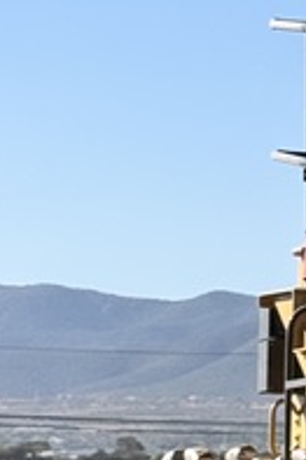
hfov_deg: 5.2
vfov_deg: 7.9
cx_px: 621
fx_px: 3321
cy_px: 332
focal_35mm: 260
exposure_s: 1/3817
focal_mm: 6.76
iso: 64
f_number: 1.78
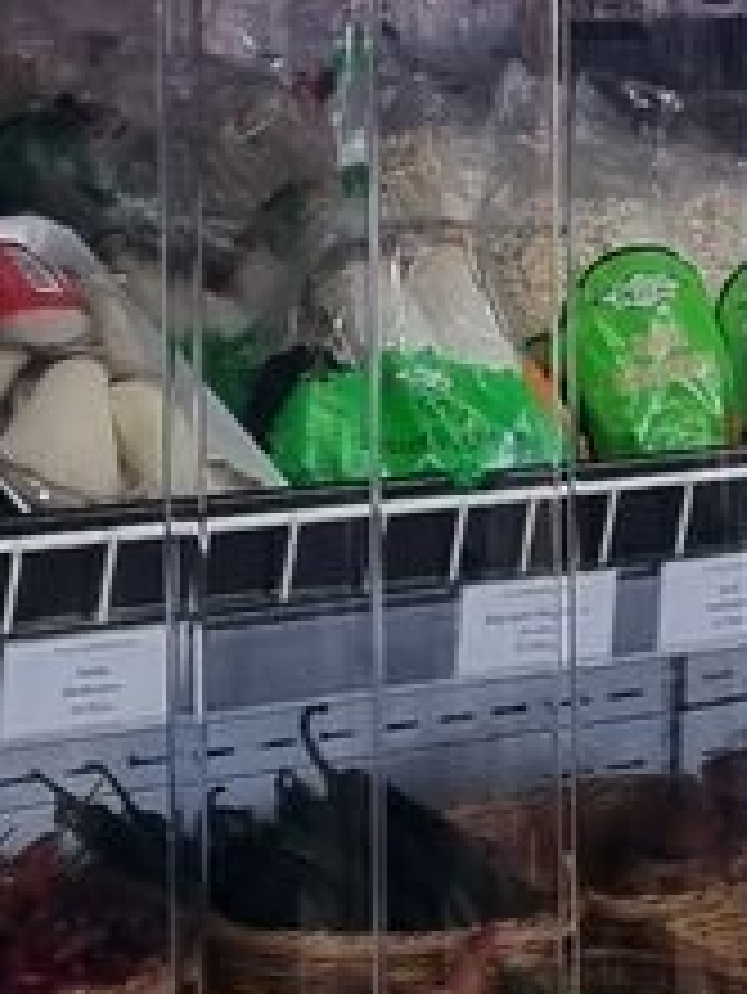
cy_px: 198
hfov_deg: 7.6
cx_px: 1422
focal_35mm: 188
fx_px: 5404
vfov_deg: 10.5
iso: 200
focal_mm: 5.4
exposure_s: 1/100
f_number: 1.8
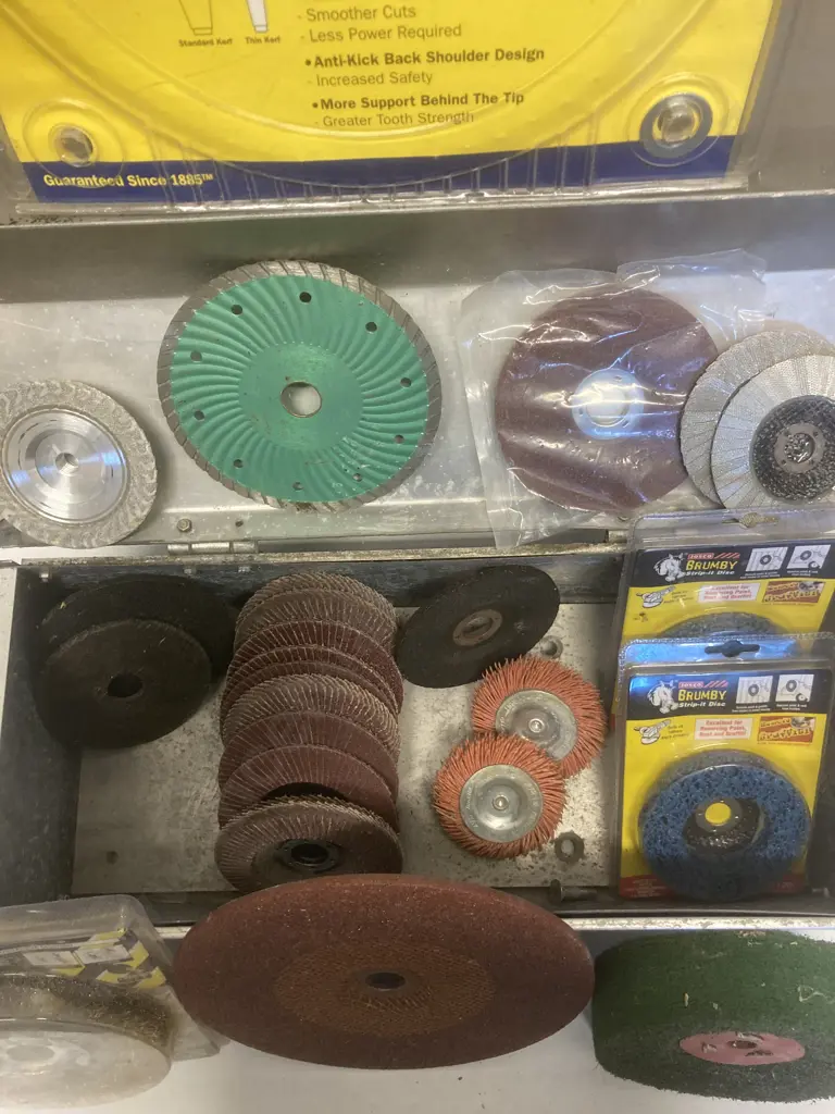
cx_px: 418
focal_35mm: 28
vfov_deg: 63.4
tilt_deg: -69.3
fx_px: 901
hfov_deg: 49.7
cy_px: 557
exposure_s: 1/50
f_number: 1.8
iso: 160
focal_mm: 3.99
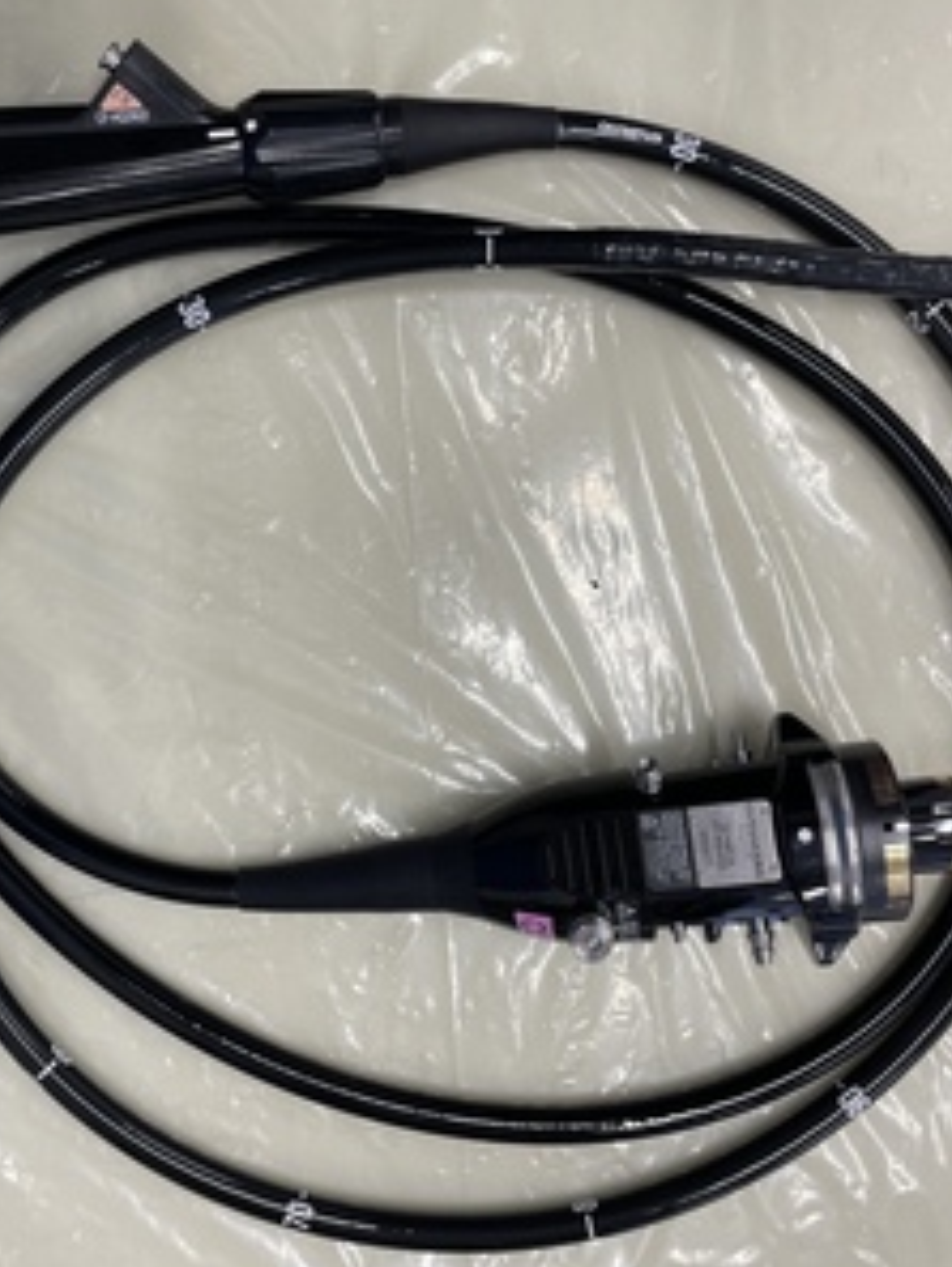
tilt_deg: -88.3
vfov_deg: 52.6
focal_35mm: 35
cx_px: 376
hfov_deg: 40.5
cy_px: 631
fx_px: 1282
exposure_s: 1/100
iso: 50
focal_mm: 4.2
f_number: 1.6
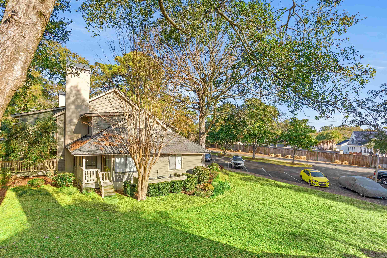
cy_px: 129
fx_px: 172
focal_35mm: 16
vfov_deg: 73.7
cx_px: 194
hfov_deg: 96.7
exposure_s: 1/60
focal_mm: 16
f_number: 7.1
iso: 320
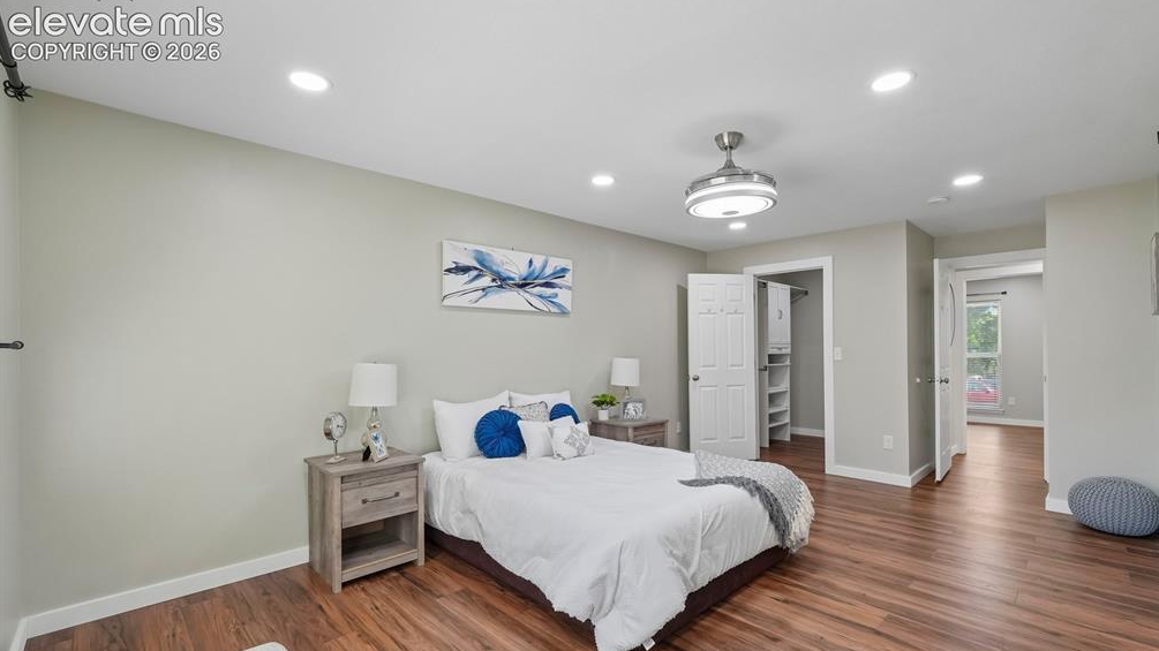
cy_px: 351
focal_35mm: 16
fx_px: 492
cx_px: 588
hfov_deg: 99.4
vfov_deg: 67.0
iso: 800
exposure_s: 1/15
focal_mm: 10
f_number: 8
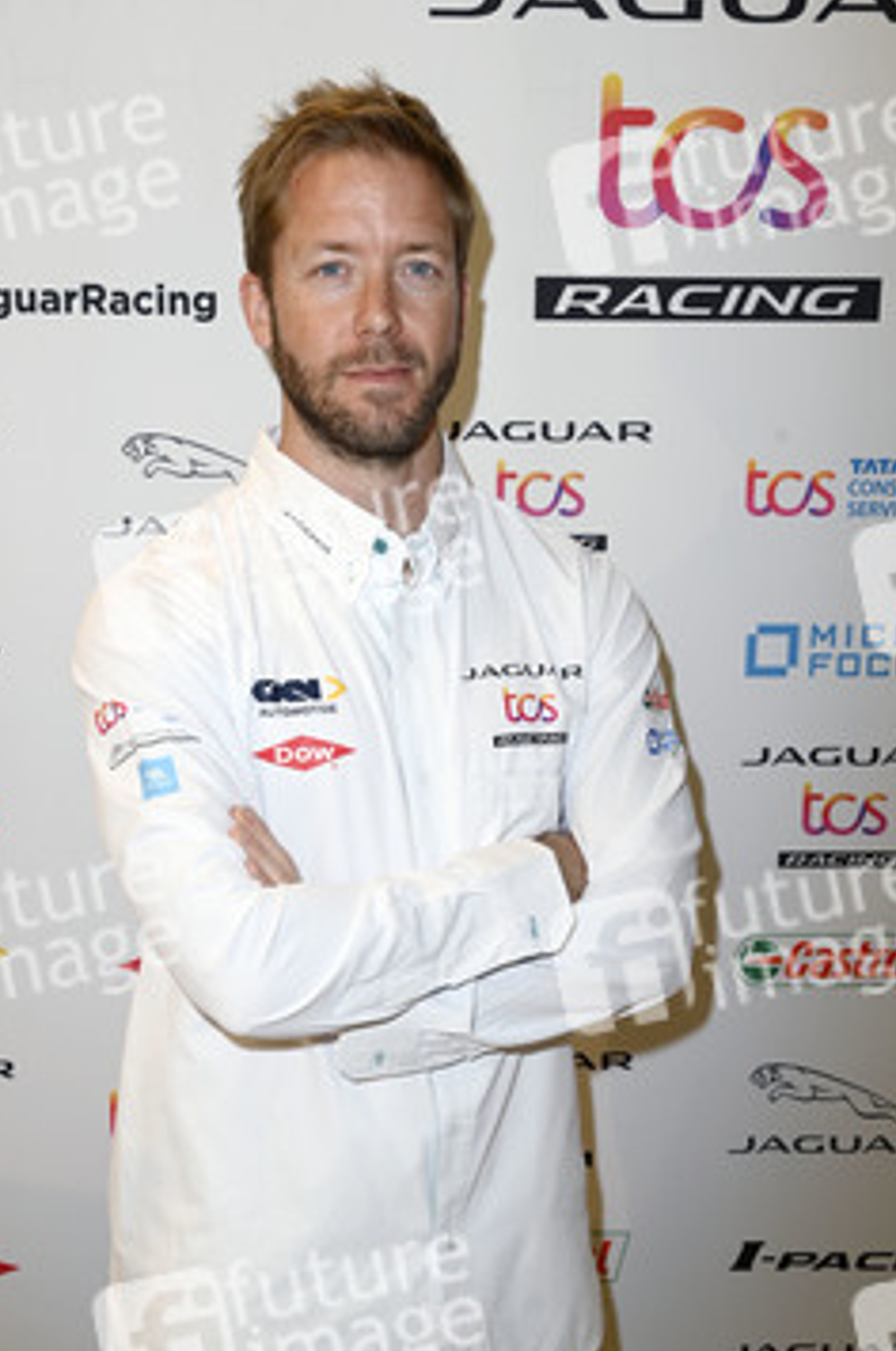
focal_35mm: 45
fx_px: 1686
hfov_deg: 29.7
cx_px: 399
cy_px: 755
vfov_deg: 43.6
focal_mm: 40
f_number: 5.6
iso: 640
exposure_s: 1/200
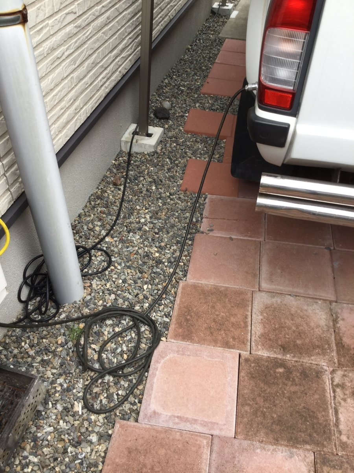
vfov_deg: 58.4
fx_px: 423
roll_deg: -2.0
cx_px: 177
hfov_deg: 45.4
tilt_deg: -42.2
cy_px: 236
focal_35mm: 31
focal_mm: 3.3
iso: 25
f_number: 2.4
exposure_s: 1/60
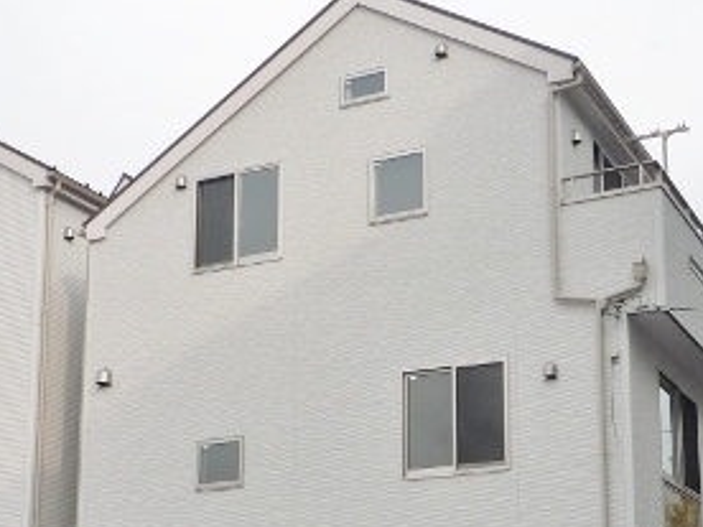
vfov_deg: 22.6
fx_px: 1279
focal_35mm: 63
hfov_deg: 30.5
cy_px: 486
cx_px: 458
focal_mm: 4.4
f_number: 3.5
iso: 160
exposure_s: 1/500
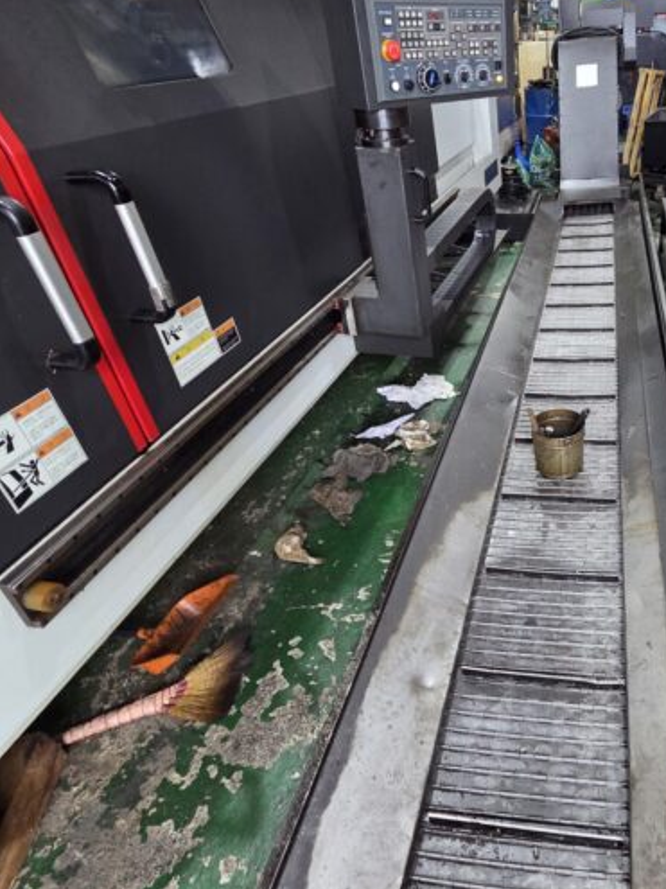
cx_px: 537
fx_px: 539
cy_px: 386
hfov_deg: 58.4
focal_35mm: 21
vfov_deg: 78.6
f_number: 2.2
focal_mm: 2.2
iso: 500
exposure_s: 1/60
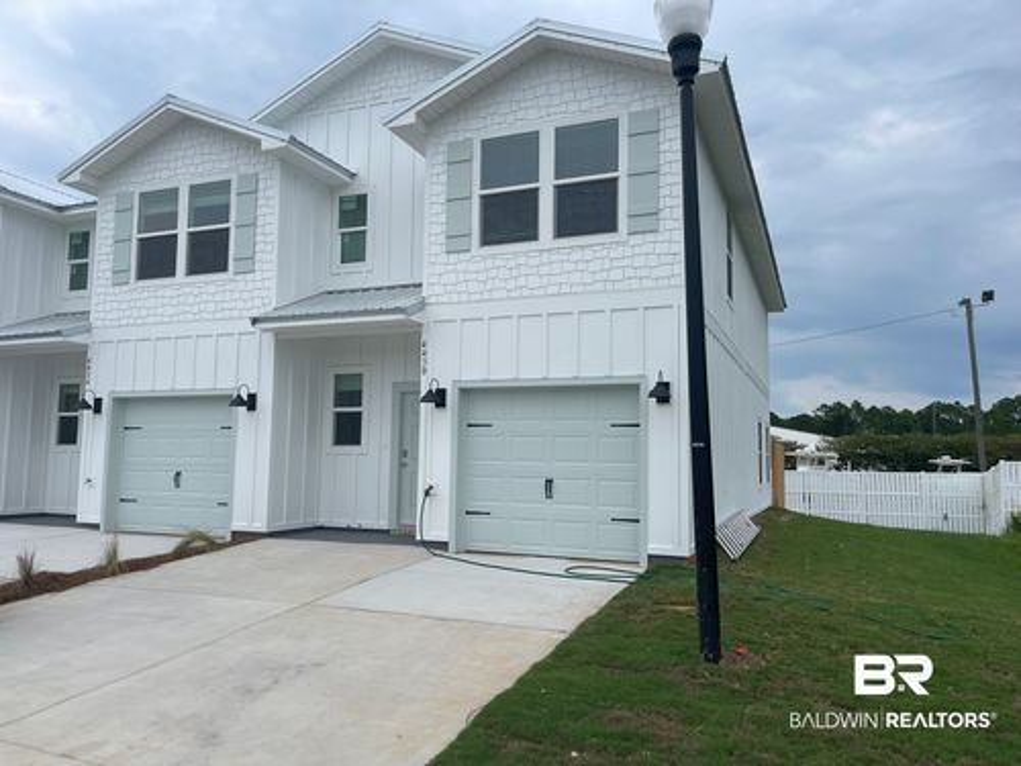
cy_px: 383
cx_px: 510
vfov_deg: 54.9
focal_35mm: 25
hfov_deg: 69.4
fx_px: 737
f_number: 1.6
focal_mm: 5.1
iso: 32
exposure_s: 1/4525
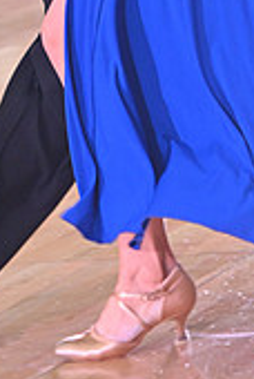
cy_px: -221
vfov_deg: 7.2
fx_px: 2941
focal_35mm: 279
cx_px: 166
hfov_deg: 4.9
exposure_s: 1/400
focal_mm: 82
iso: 3200
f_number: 4.5
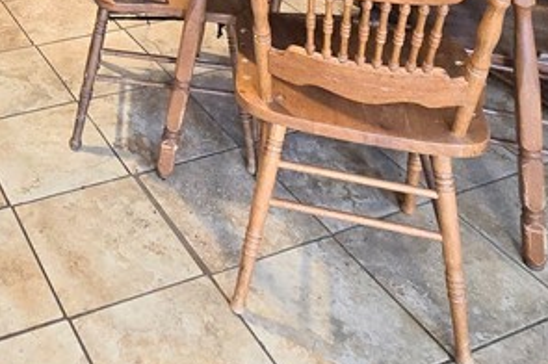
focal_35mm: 47
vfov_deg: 21.8
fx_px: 715
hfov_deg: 37.4
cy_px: -234
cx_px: -4
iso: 500
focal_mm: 2.2
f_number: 2.2
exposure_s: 1/60
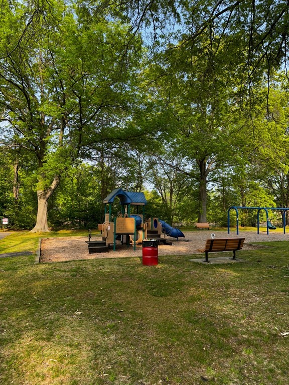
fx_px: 267
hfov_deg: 56.8
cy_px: 192
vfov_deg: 71.6
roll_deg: -0.6
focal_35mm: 24
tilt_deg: +4.4
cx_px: 144
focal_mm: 6.86
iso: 80
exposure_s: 1/663
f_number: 1.78
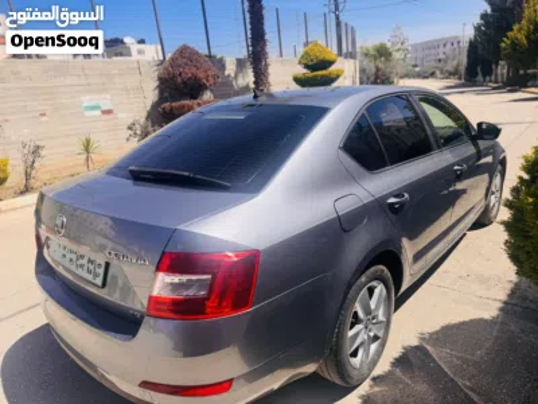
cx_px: 269
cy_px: 202
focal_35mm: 24
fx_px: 373
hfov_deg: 71.6
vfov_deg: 56.8
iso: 80
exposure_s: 1/4608
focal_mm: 6.76
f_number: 1.78
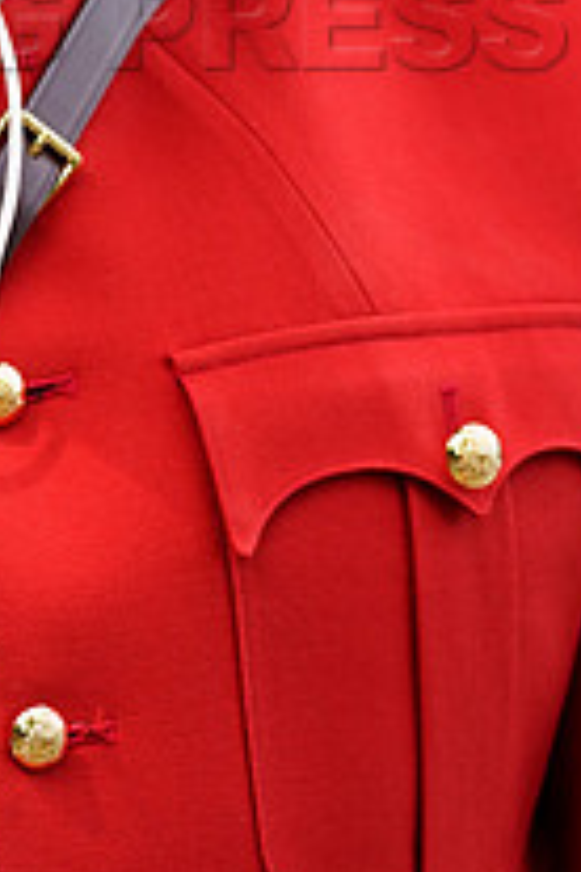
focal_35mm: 397
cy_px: -4
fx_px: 9610
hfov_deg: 3.5
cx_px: -91
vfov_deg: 5.2
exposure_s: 1/400
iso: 250
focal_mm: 142
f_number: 2.8
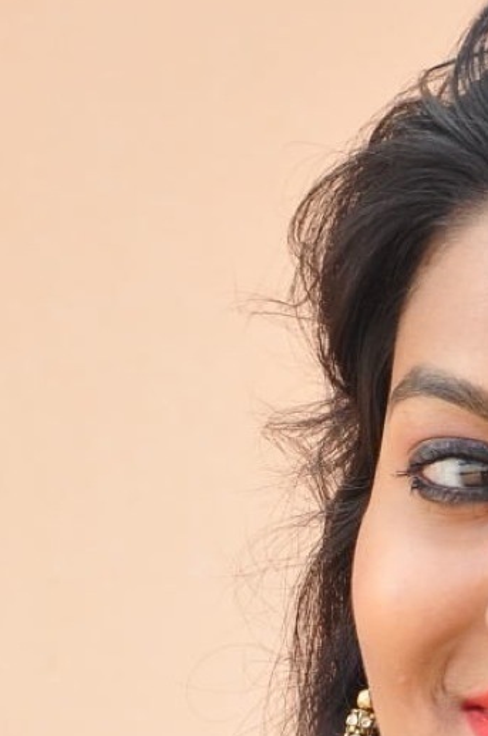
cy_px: 1119
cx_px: 643
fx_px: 8033
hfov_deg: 3.5
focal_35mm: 394
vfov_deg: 5.2
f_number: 6.3
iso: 400
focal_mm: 75
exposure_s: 1/125
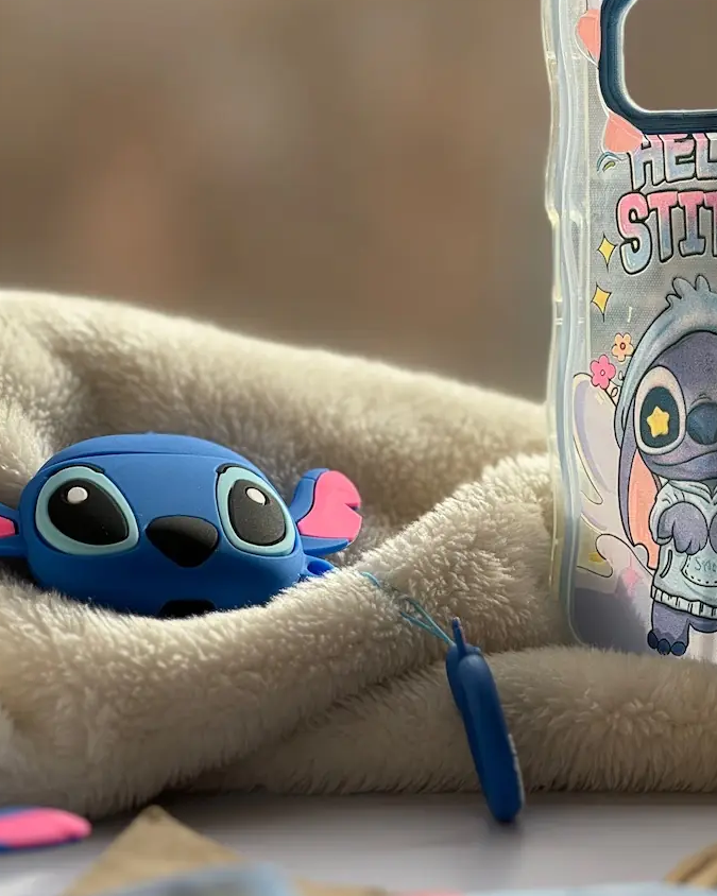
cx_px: 470
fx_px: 3024
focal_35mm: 114
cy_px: 341
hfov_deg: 13.5
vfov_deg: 16.8
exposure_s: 1/322
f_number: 2.8
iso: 25
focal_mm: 9
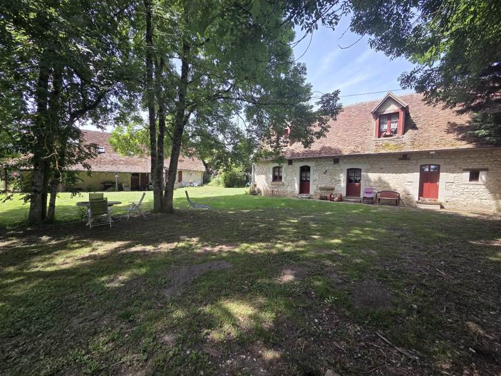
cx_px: 250
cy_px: 188
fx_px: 188
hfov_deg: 106.2
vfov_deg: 89.9
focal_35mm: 13
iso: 50
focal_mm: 2.2
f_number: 2.2
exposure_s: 1/404
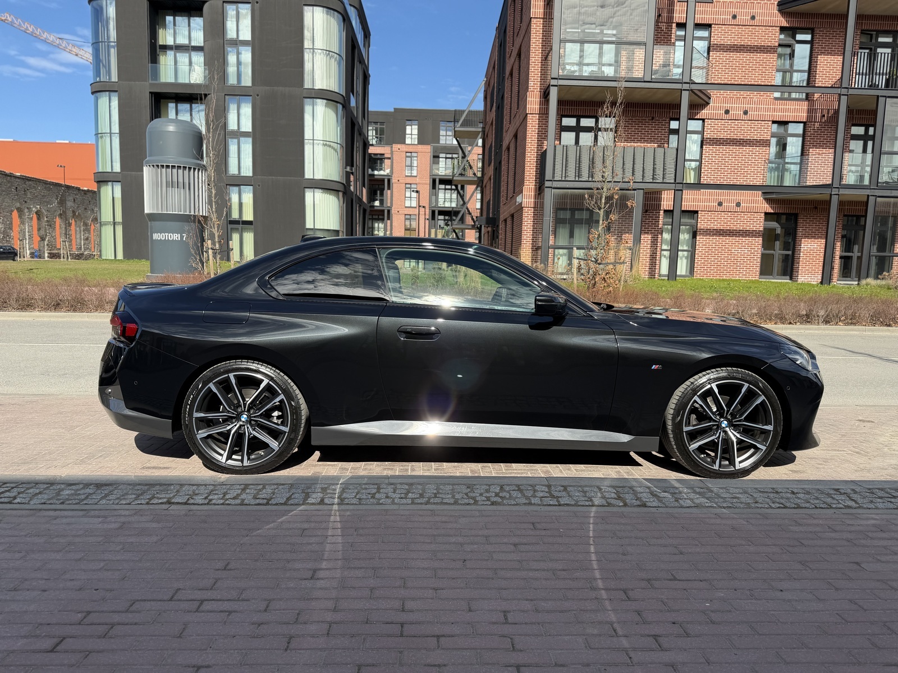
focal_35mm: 24
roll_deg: -1.6
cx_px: 449
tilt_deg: -6.3
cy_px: 336
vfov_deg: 56.8
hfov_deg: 71.6
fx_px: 623
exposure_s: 1/2611
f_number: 1.78
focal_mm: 6.76
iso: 80
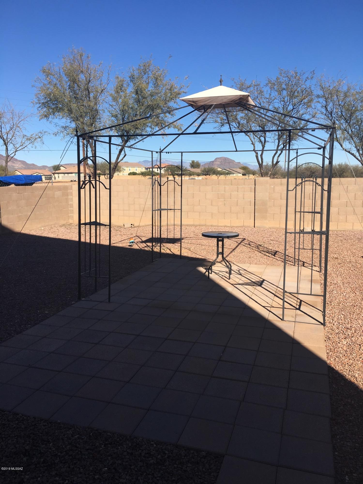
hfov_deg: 48.2
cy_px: 242
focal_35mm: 29
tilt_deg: -7.6
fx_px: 405
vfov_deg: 61.7
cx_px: 182
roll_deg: +0.0
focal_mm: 4.15
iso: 25
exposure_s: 1/1479
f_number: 2.2
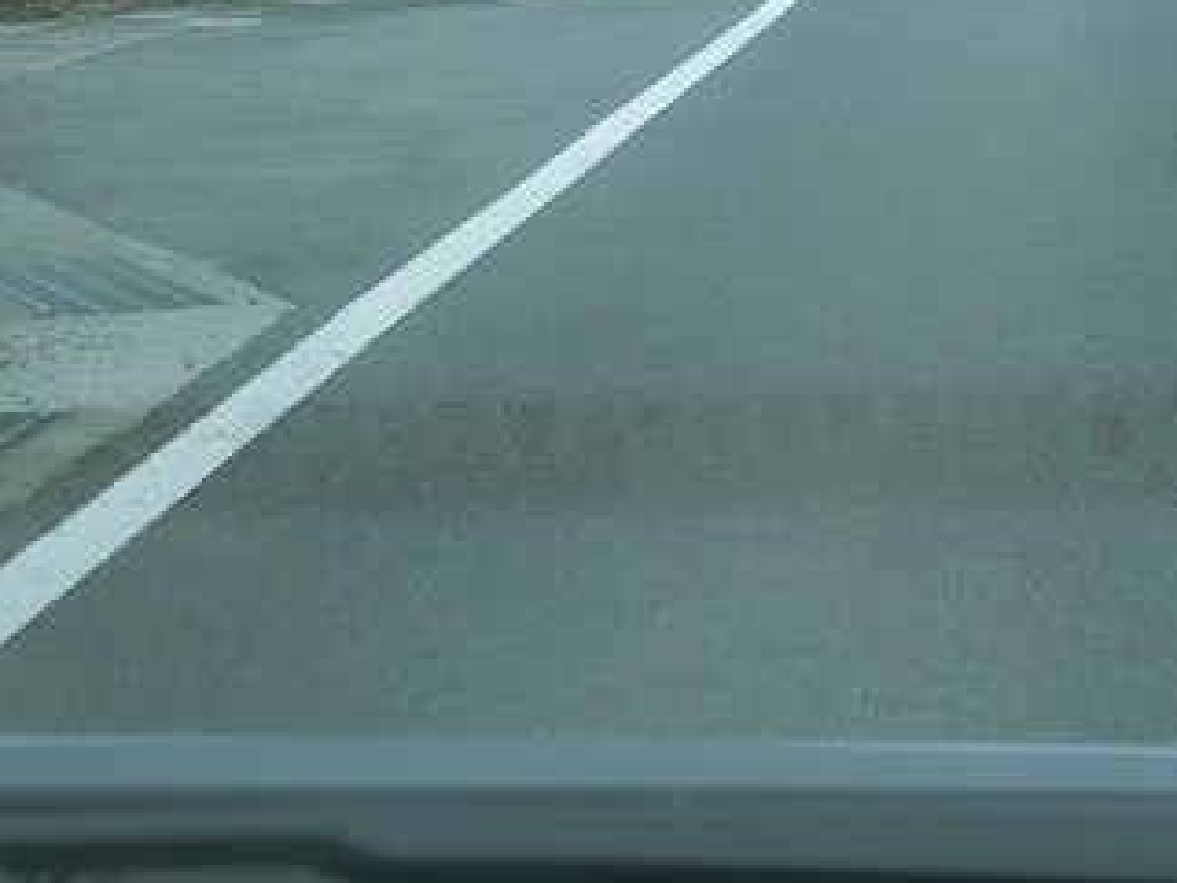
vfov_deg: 11.7
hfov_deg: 15.6
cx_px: 997
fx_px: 4250
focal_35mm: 125
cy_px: -63
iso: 200
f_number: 3.7
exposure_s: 1/125
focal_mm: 11.1
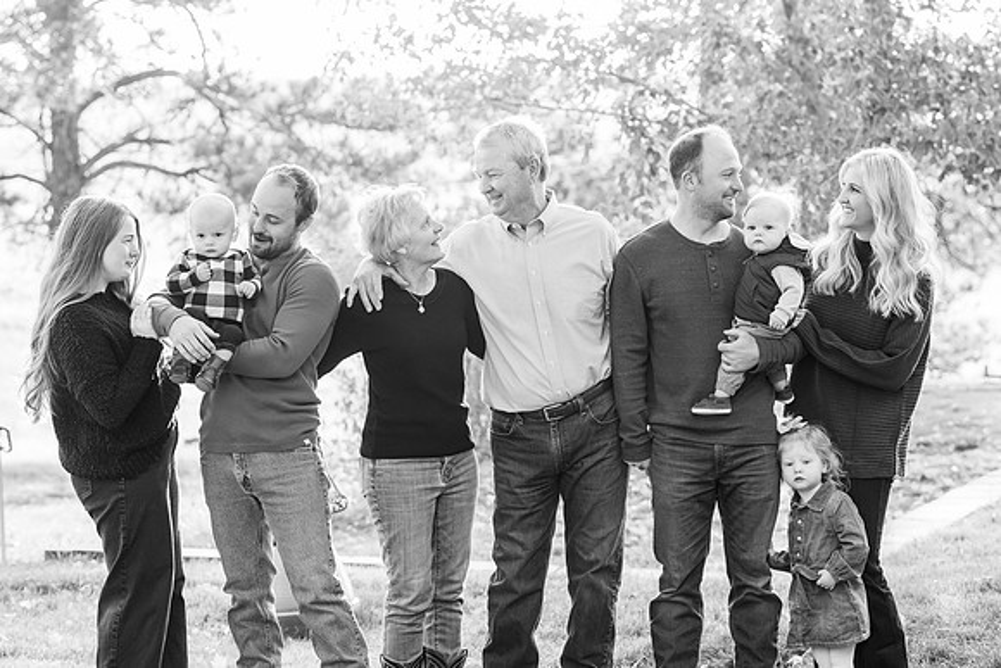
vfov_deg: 12.7
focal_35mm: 108
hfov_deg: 18.9
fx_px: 3004
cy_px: 334
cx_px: 500
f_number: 5
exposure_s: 1/250
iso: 2000
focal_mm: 108
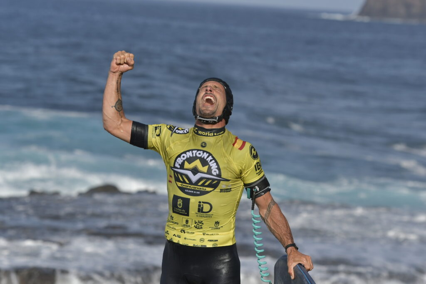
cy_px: 142
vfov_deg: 7.3
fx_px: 2219
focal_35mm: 188
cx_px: 213
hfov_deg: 11.0
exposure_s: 1/4000
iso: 200
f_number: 4.5
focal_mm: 125
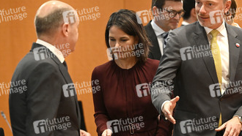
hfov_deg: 8.9
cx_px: 135
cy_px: 70
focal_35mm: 243
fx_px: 1560
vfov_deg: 5.0
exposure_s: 1/320
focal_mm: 170
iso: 5000
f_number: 4.5
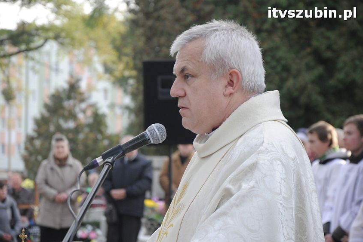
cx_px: 182
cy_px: 121
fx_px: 1598
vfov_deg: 8.7
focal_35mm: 159
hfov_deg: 13.0
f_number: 5.6
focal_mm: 105
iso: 800
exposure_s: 1/320
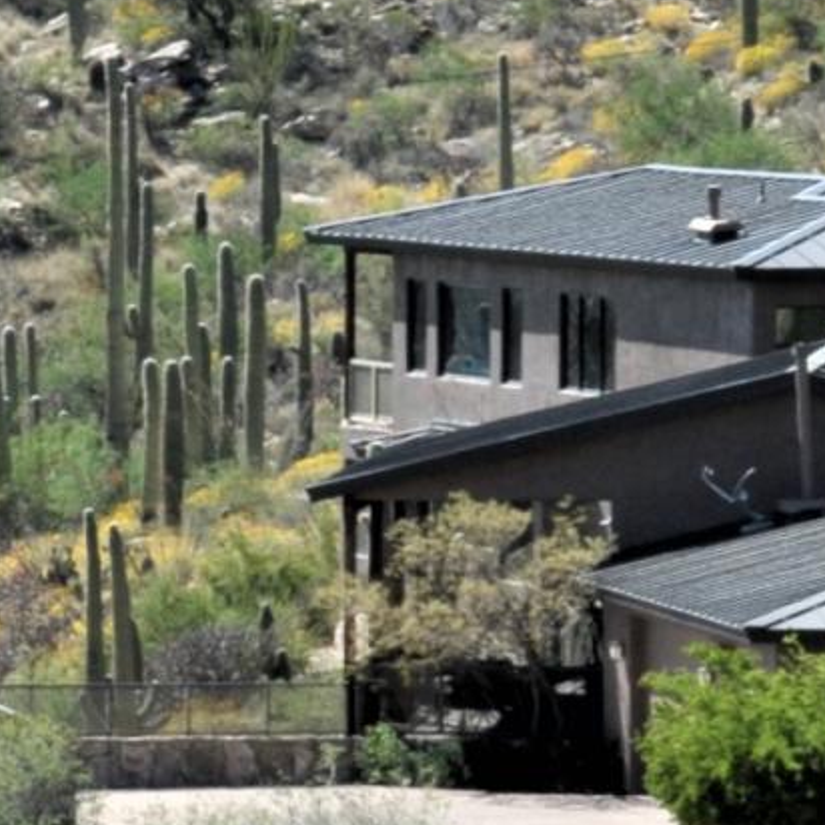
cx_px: -665
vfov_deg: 3.3
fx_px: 14183
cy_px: 364
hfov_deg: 3.3
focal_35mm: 526
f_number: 14
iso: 320
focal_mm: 85
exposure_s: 1/320
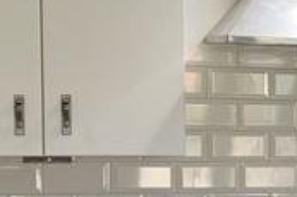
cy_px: 236
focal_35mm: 160
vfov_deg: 8.5
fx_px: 1319
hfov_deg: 12.2
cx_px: 453
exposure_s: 1/113
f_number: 1.8
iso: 100
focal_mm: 4.25
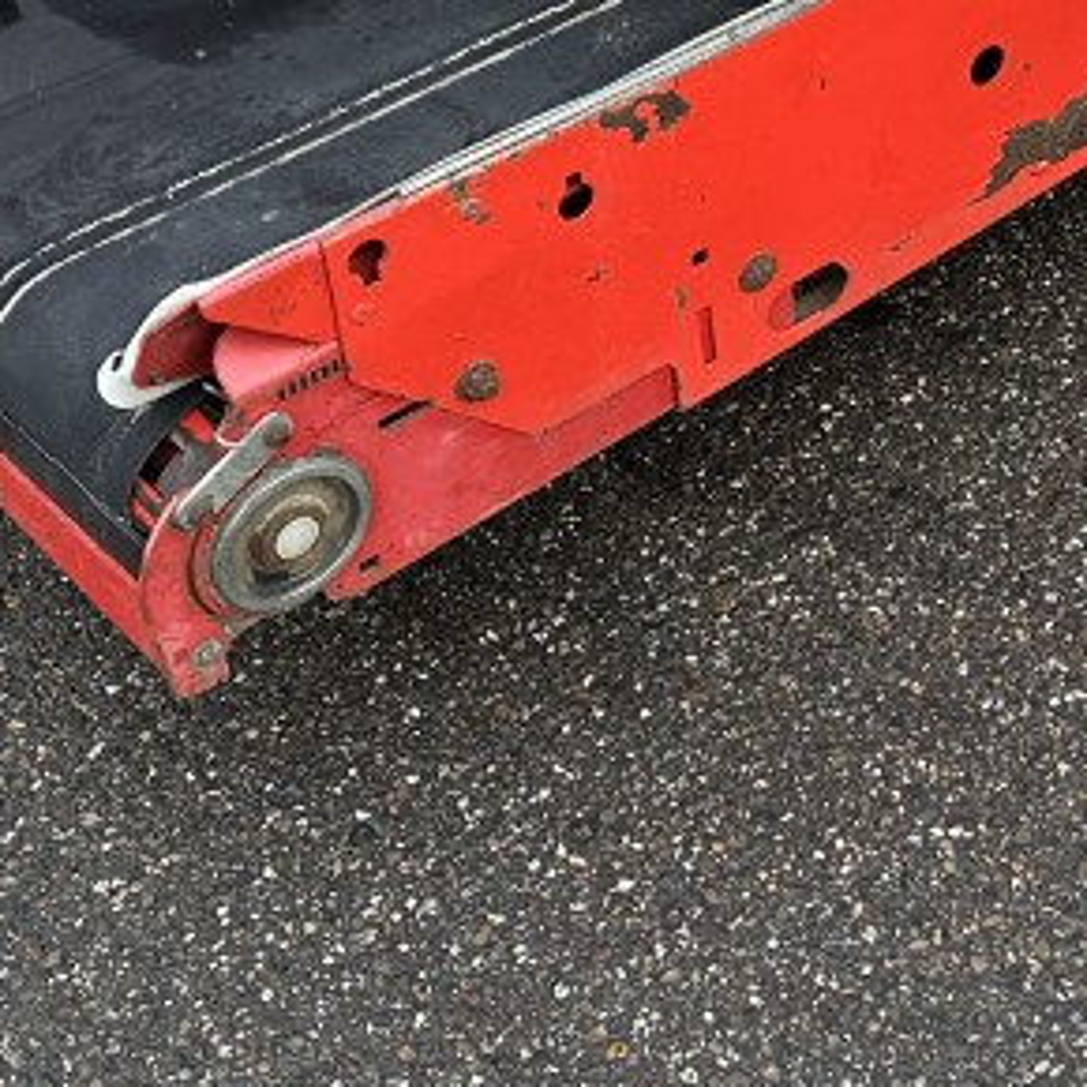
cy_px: -120
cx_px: 1376
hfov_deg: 21.1
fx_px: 2665
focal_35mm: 75
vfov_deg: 21.8
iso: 80
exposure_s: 1/349
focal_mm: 6.86
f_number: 1.78
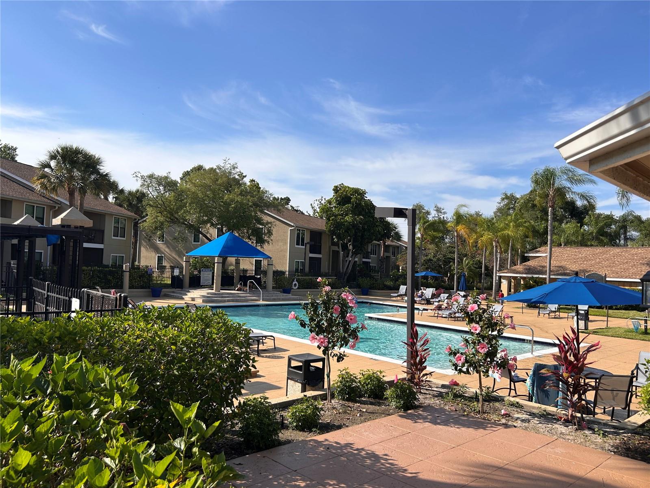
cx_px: 325
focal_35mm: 26
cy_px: 244
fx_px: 488
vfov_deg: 53.1
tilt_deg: +2.9
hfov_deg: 67.3
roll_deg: -1.7
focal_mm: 5.7
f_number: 1.5
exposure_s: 1/4274
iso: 50
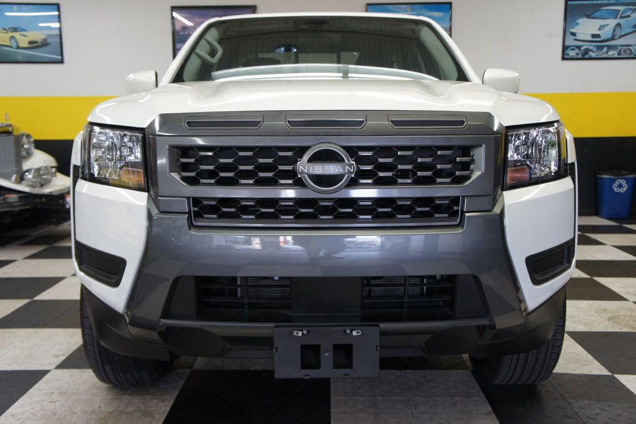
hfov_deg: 51.3
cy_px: 212
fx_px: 662
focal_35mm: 38
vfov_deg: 35.5
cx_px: 318
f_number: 4
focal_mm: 25
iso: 320
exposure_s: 1/40
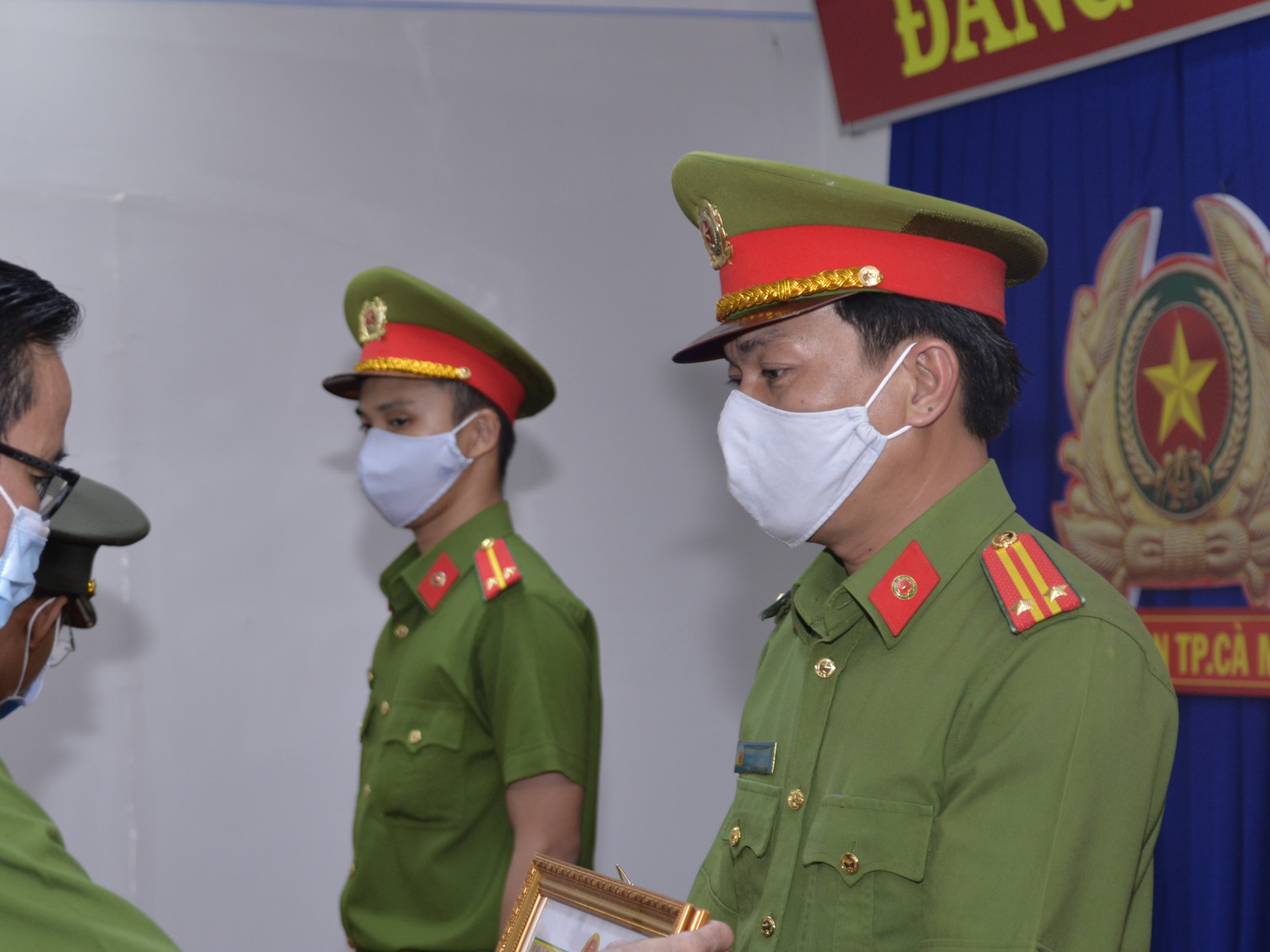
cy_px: 599
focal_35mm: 81
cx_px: 393
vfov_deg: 18.2
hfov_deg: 24.0
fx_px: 2972
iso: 400
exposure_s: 1/80
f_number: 4.2
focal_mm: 48
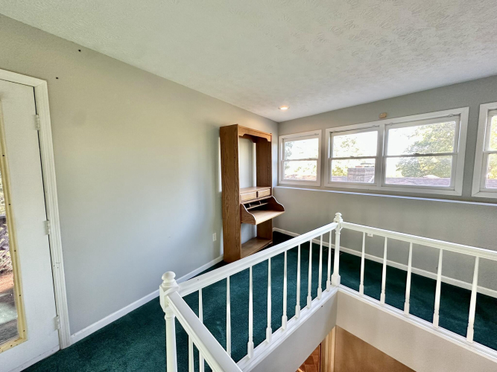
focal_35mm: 14
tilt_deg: -5.5
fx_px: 201
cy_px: 186
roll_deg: +0.6
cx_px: 248
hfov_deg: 102.1
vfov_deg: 85.7
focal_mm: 2.22
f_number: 2.2
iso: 250
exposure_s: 1/99
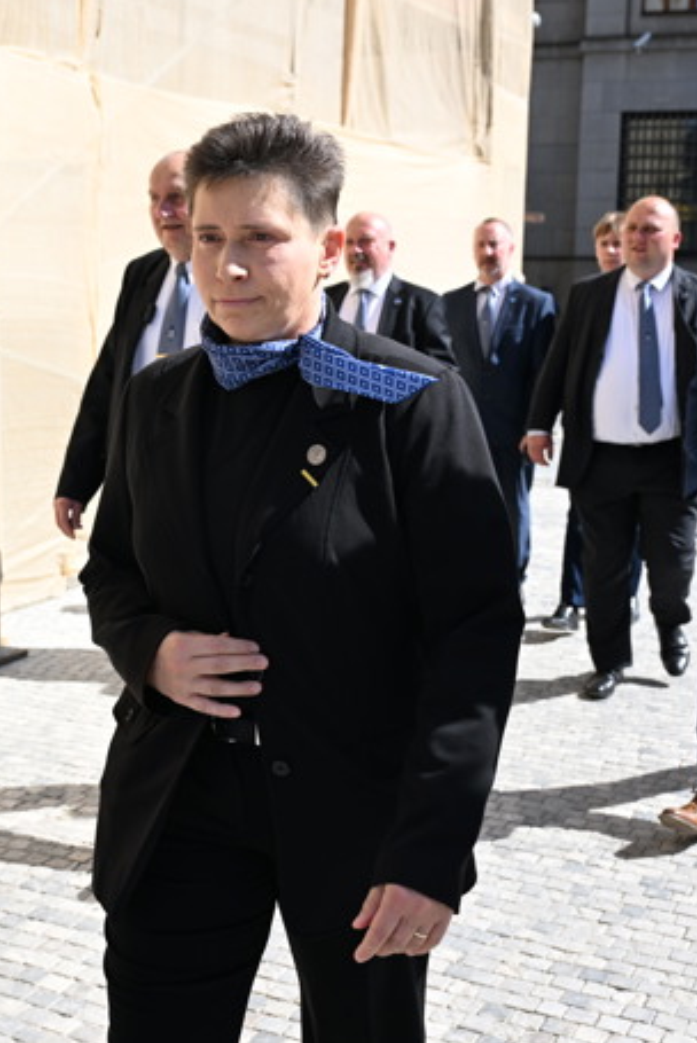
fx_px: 1450
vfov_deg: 39.6
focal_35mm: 50
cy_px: 518
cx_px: 287
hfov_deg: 27.0
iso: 200
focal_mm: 33
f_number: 5.6
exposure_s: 1/640
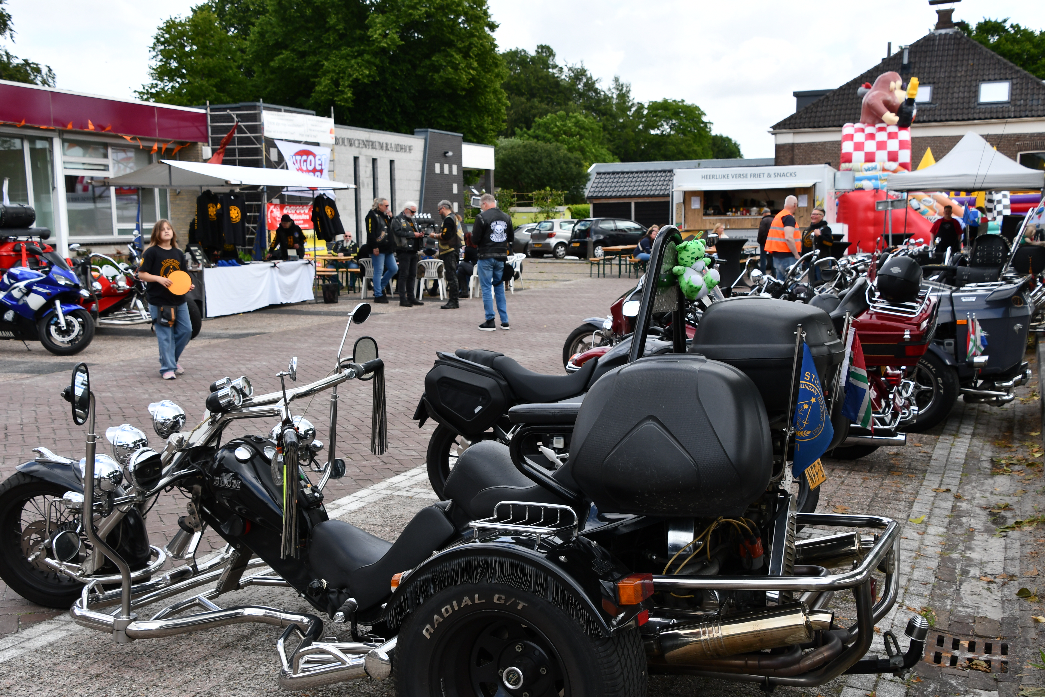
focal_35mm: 39
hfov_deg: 49.6
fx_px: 1132
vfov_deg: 34.2
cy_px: 348
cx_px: 522
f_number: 8
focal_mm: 26
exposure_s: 1/250
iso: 200
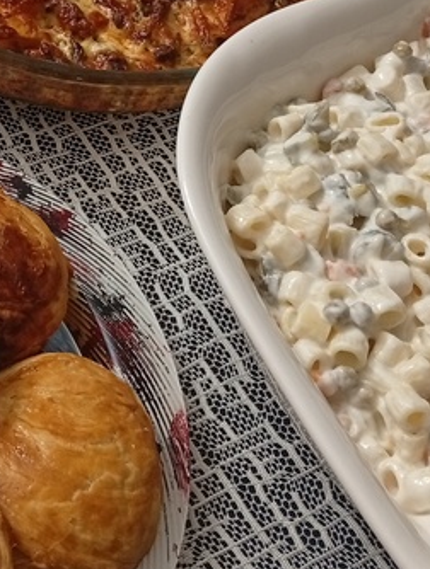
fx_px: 1221
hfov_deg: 19.2
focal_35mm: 74
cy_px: -15
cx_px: -34
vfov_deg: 24.9
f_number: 1.8
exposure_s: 1/33.3
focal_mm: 3.98
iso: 328
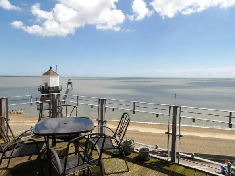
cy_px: 88
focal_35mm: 24
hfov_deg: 71.6
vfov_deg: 56.8
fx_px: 163
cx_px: 118
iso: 100
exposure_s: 1/410
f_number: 5.6
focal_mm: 4.3
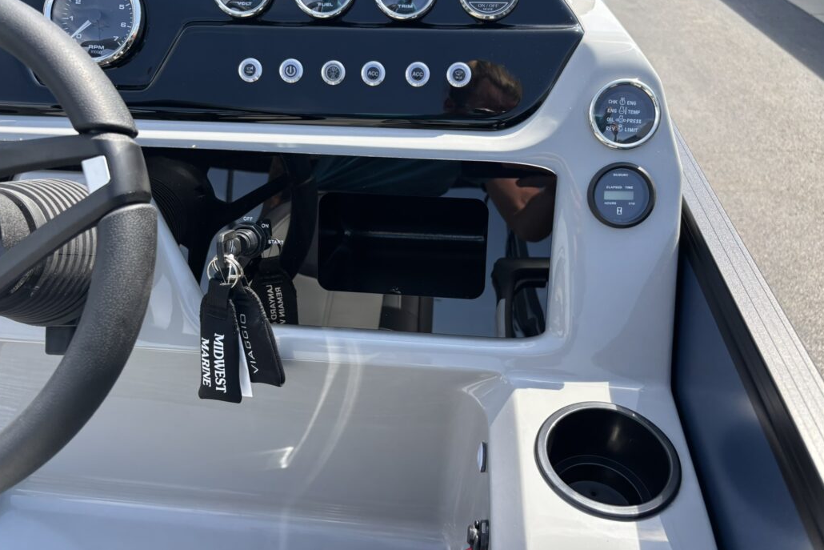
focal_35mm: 28
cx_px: 416
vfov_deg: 46.3
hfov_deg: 65.5
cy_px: 235
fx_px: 641
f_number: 1.6
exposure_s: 1/799
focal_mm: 5.96
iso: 50
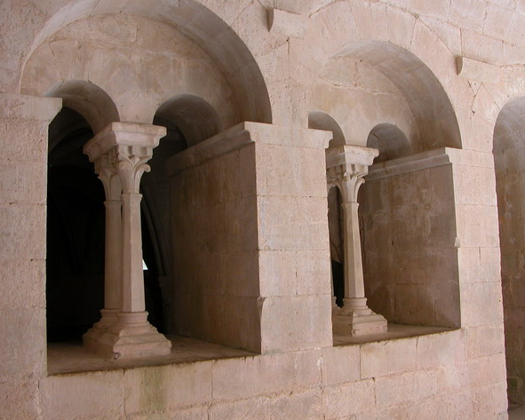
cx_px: 276
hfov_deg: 49.1
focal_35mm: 37
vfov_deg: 40.1
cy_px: 208
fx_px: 575
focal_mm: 8.9
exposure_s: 1/61.4
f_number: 3.2
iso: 100
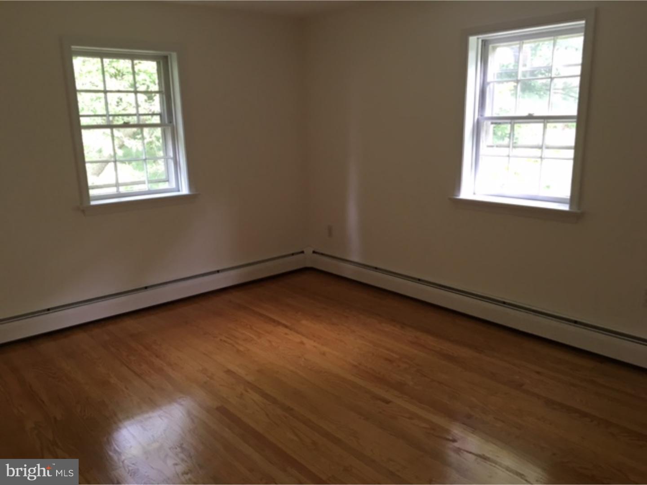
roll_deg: +1.0
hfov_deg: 61.7
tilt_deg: -12.9
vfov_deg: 48.2
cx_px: 324
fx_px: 542
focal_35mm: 29
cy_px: 242
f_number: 2.2
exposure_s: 1/33
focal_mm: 4.15
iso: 64
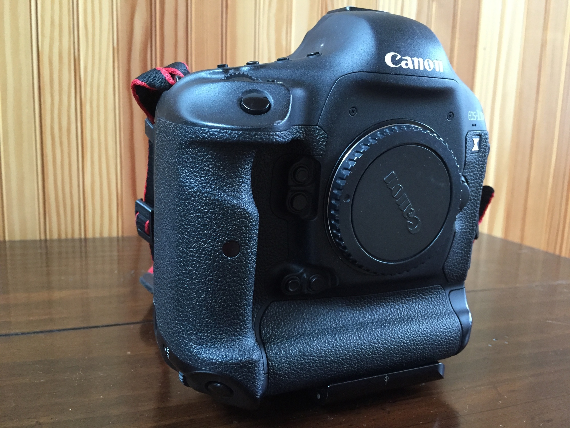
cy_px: 214
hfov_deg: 61.7
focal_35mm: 29
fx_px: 478
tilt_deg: -7.9
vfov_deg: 48.2
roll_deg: -2.2
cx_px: 285
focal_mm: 4.15
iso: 200
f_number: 2.2
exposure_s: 1/30
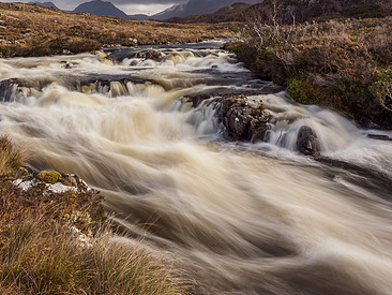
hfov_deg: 48.2
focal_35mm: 38
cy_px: 66
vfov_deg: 36.7
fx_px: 431
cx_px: 132
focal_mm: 12
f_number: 7.1
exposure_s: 1
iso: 200
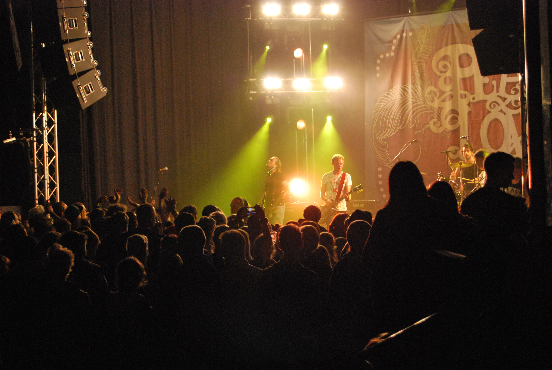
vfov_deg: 16.6
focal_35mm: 82
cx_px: 276
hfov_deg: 24.6
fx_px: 1267
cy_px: 185
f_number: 5.6
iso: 1600
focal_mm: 55
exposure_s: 1/40
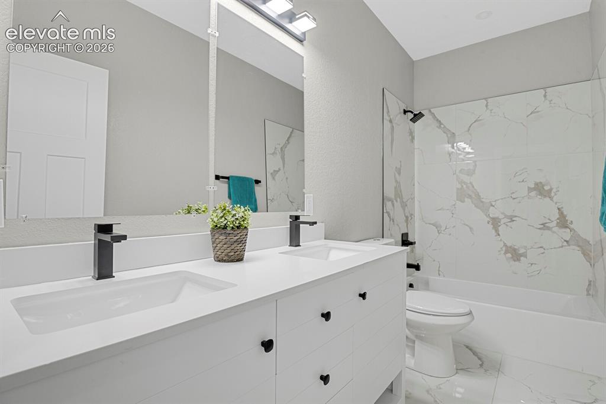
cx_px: 303
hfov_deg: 93.3
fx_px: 286
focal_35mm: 17
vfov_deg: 70.4
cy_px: 202
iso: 250
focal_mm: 17
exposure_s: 1.3
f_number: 8
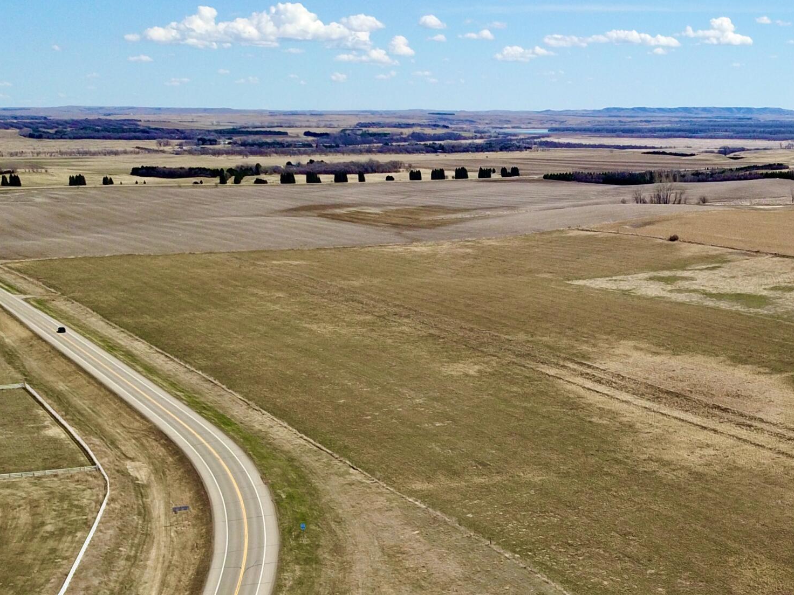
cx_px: 721
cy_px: 563
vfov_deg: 26.4
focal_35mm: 53
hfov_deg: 34.1
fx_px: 1216
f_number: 2.2
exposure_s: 1/2105
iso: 100
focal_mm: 4.7
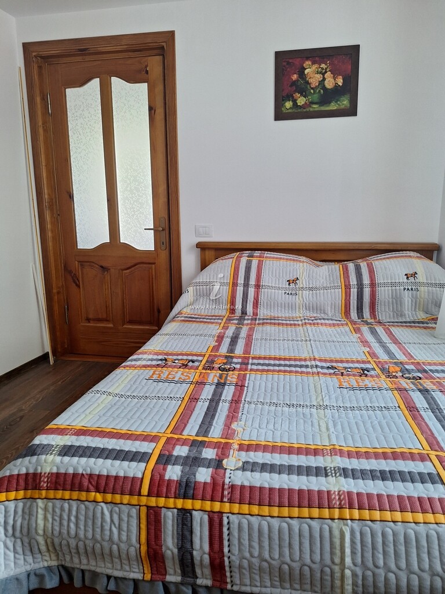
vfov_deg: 73.9
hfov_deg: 58.9
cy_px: 297
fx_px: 394
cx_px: 222
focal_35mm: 23
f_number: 1.8
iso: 125
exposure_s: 1/40
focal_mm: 5.54
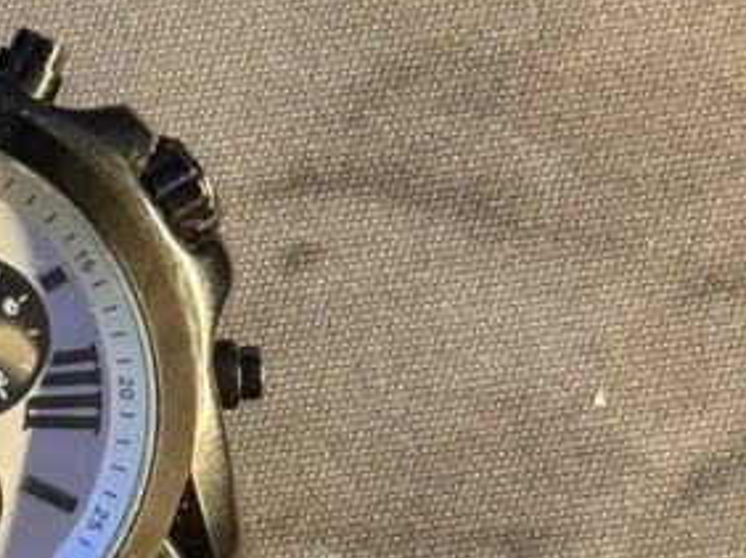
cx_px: -95
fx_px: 2347
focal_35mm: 109
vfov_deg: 13.5
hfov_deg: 17.4
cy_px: 431
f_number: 1.78
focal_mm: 6.76
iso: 500
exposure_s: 1/40
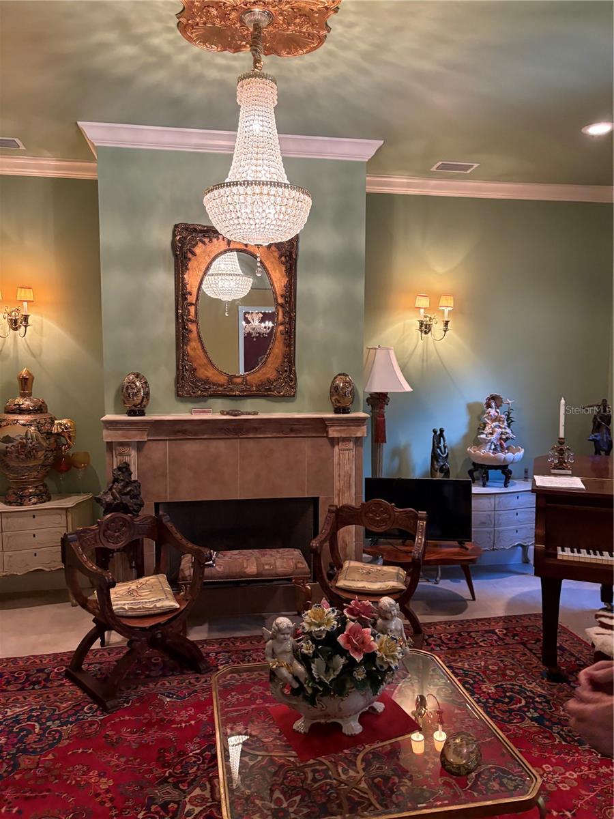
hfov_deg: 53.1
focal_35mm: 26
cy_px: 410
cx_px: 307
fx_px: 615
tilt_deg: -2.1
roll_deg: -0.3
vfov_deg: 67.3
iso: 320
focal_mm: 5.96
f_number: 1.6
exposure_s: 1/60
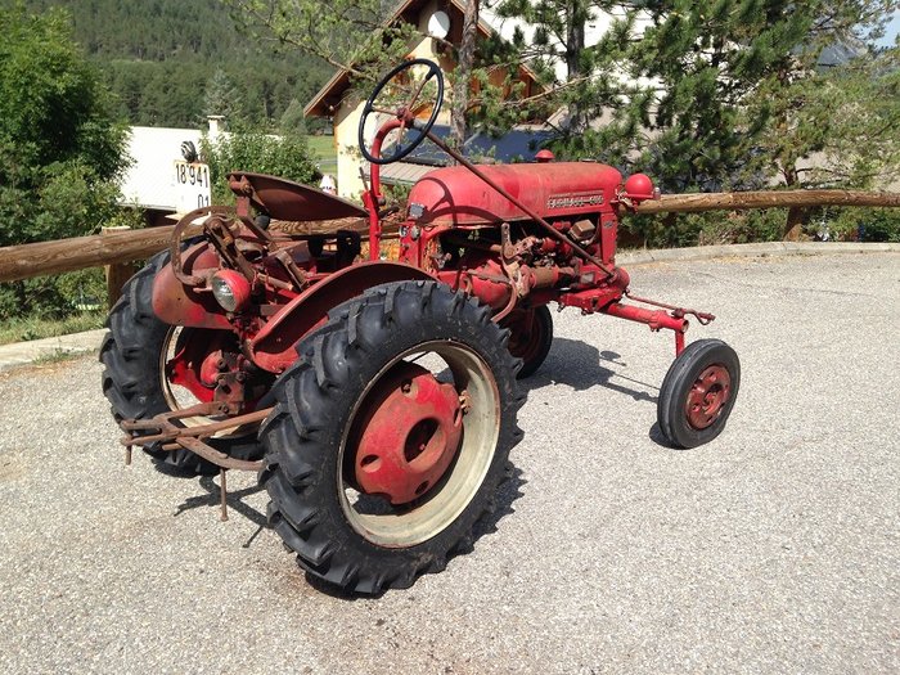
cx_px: 450
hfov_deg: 55.4
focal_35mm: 33
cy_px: 338
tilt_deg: -16.6
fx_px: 858
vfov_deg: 42.9
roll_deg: -0.9
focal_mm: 4.12
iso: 50
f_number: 2.4
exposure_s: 1/874
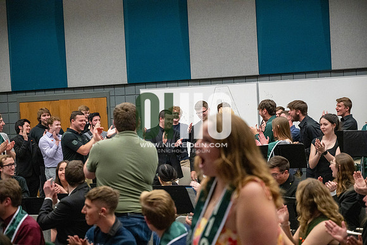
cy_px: 122
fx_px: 714
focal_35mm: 70
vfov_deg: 19.5
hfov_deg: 28.8
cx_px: 184
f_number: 4
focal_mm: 70
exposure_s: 1/500
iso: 10000
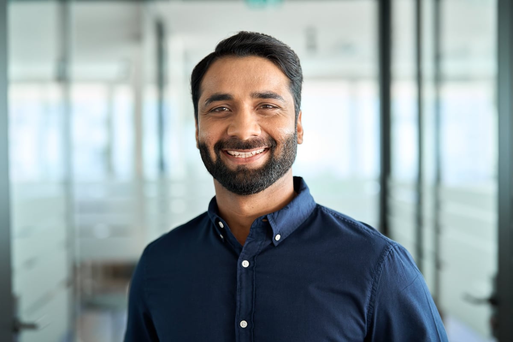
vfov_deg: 27.0
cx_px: 256
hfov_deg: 39.6
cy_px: 171
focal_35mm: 50
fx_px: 712
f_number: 1.8
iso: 250
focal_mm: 50
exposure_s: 1/200
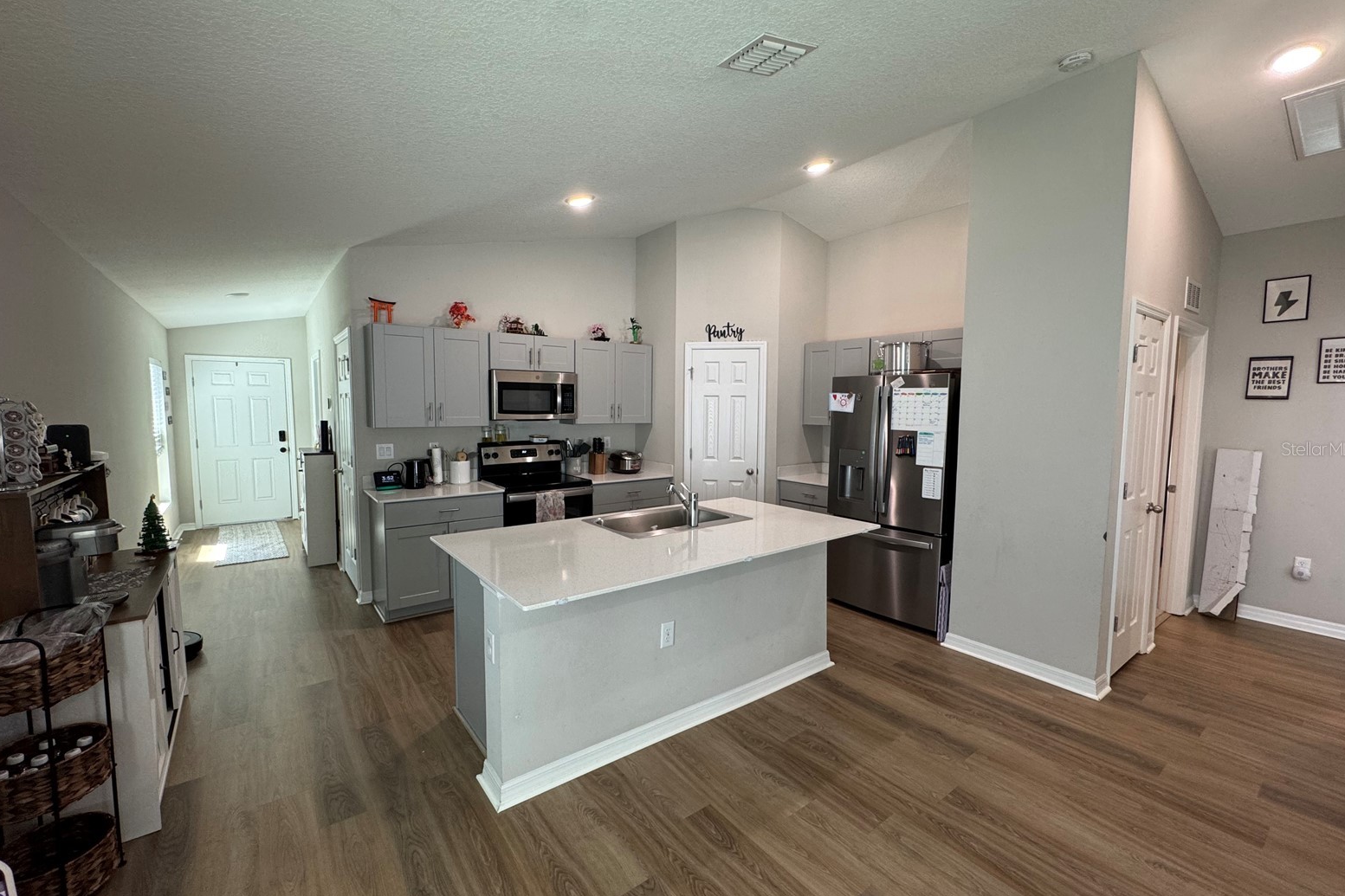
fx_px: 560
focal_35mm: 15
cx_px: 670
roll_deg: -0.5
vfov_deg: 77.3
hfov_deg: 100.4
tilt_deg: -5.1
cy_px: 448
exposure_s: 1/60
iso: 160
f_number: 2.2
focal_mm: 2.22
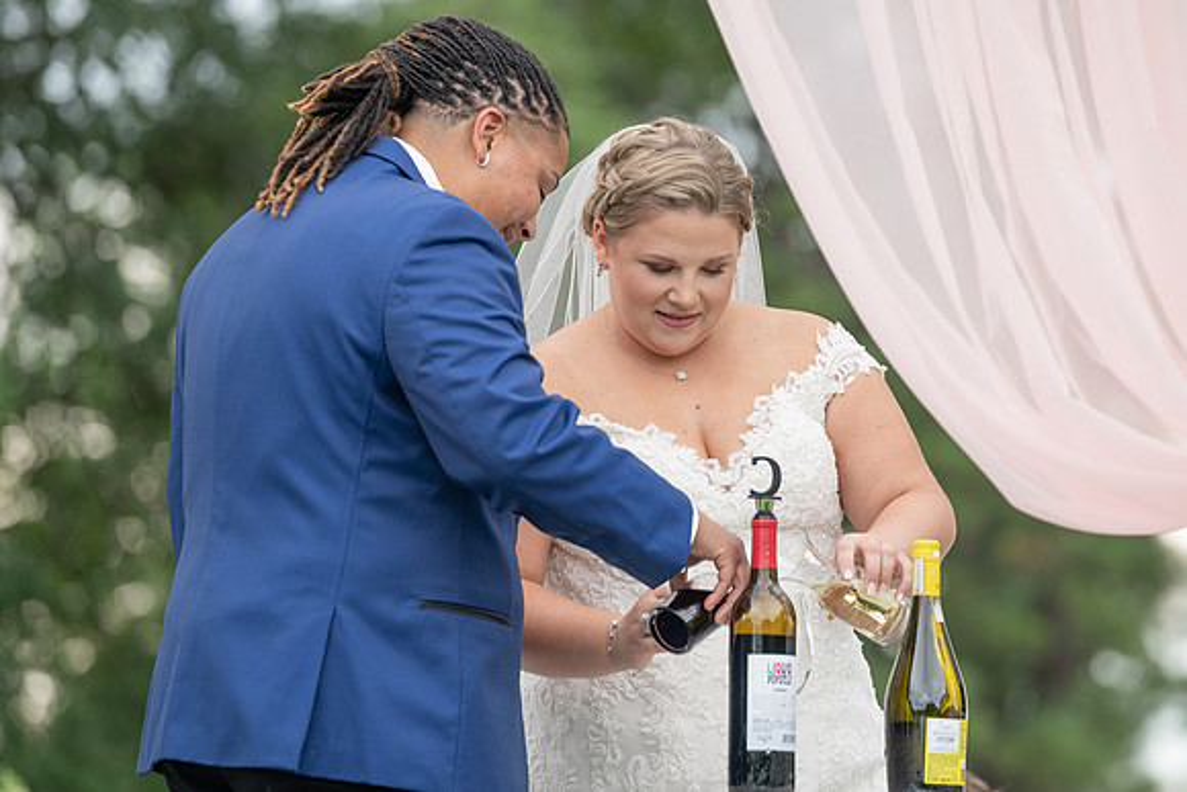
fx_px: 7494
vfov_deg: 6.0
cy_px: 320
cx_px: 723
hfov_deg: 9.1
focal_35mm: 227
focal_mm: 182
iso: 125
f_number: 4
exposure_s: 1/200
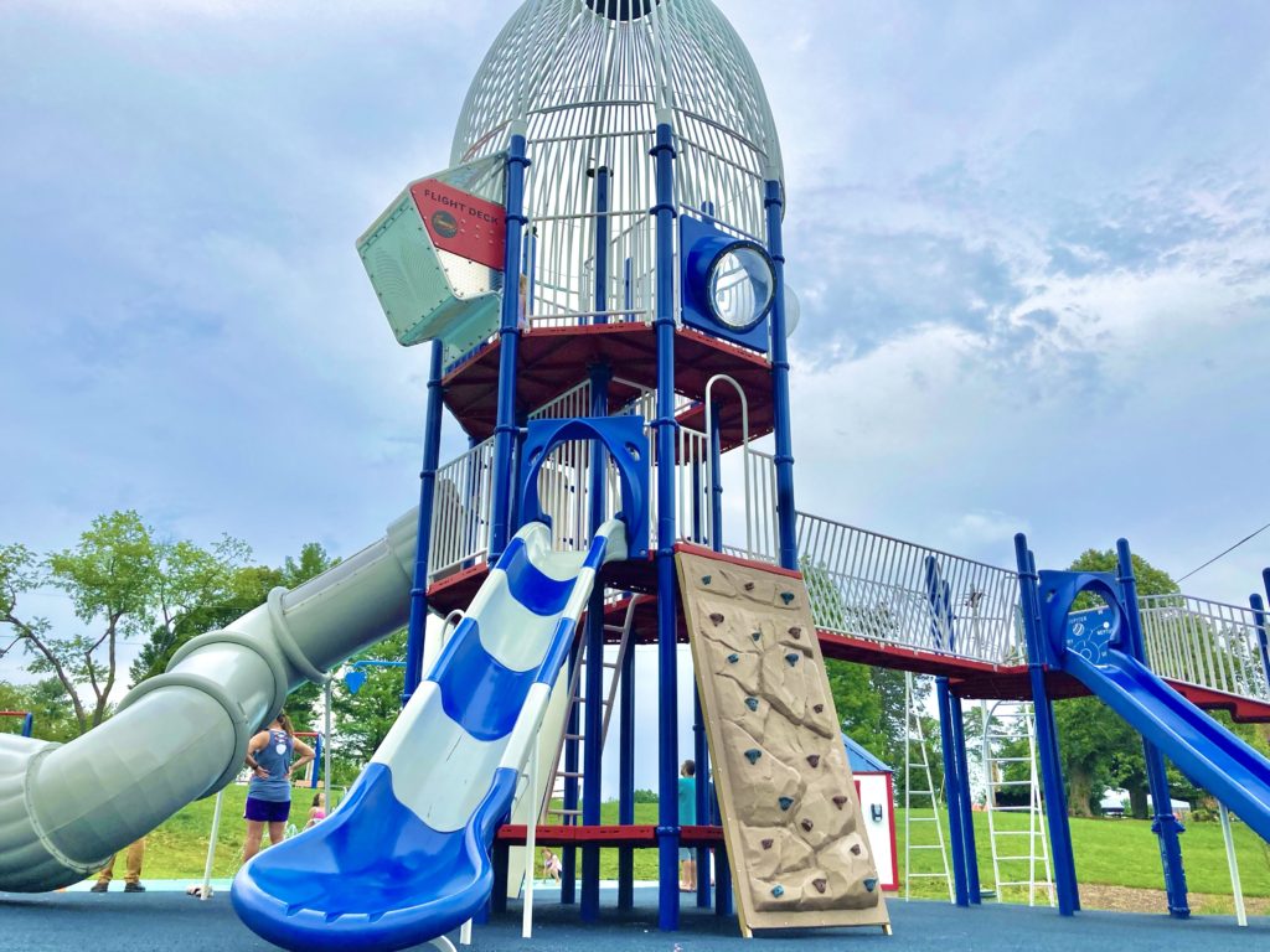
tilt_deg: +20.4
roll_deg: -1.3
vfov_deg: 49.7
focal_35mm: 28
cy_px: 476
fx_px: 1027
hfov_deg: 63.4
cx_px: 635
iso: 20
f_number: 1.8
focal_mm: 3.99
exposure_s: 1/1279
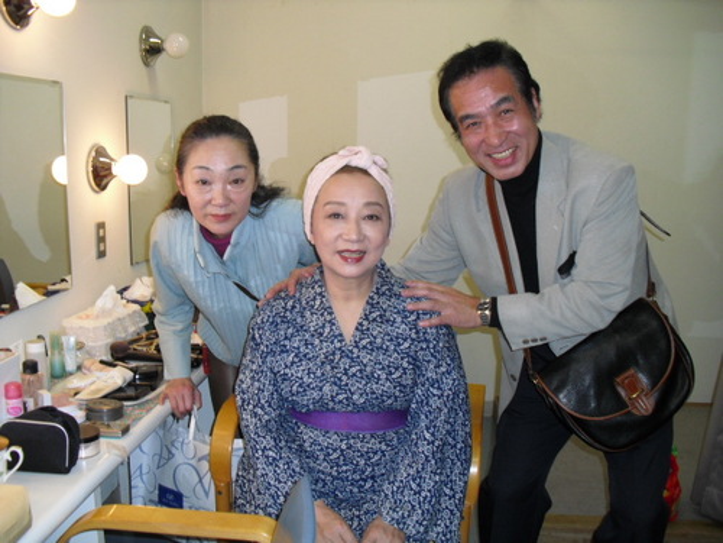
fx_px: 752
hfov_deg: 51.4
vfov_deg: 39.7
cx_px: 362
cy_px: 272
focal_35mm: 36
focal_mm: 6.3
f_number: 3.1
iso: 200
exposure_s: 1/100
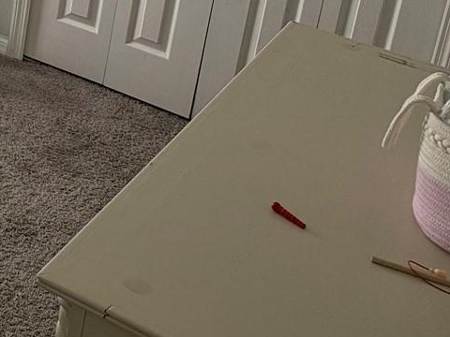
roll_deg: -4.5
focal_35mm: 80
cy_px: -159
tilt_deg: -14.5
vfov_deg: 16.8
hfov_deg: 20.2
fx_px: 1040
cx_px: -264
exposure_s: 1/190
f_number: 1.78
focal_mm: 6.76
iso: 200
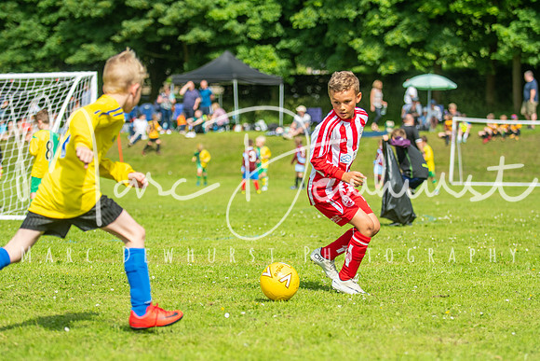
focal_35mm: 135
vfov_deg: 10.2
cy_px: 180
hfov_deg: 15.2
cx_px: 270
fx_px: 2025
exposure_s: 1/2500
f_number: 3.2
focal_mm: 90
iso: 250
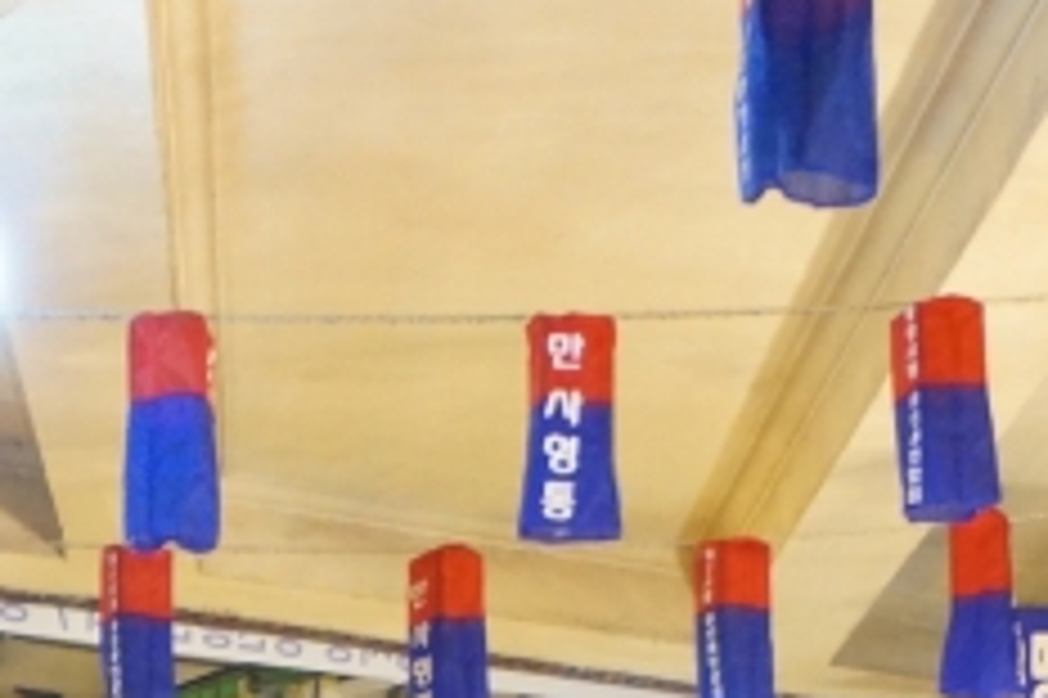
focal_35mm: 116
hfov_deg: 17.4
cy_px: 1459
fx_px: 3374
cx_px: 81
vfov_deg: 10.7
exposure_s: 1/160
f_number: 3.5
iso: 3200
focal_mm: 18
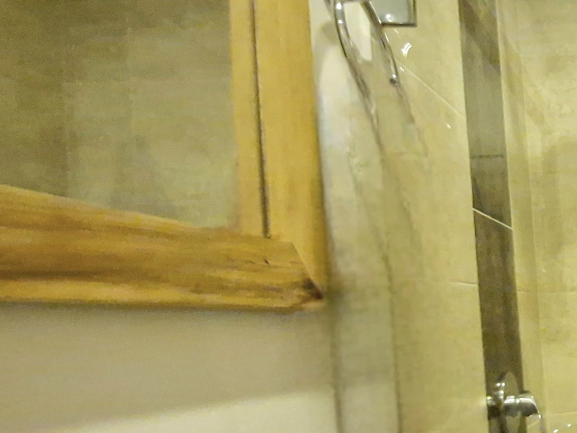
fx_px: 700
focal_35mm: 42
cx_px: 779
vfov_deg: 34.1
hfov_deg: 31.9
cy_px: 285
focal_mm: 1.74
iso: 1000
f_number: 2.2
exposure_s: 1/24
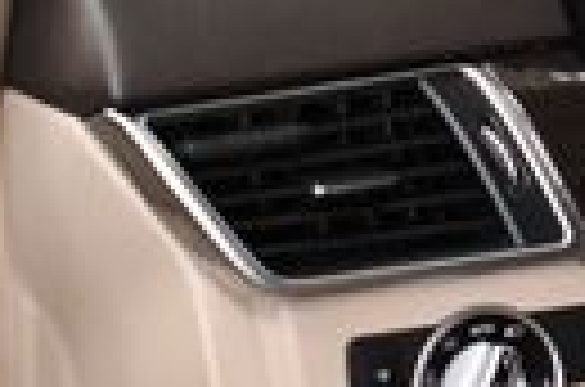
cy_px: 166
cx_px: 1094
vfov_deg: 8.4
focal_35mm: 163
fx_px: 2642
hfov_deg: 11.6
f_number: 3.8
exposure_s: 1/125
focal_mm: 22
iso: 2000
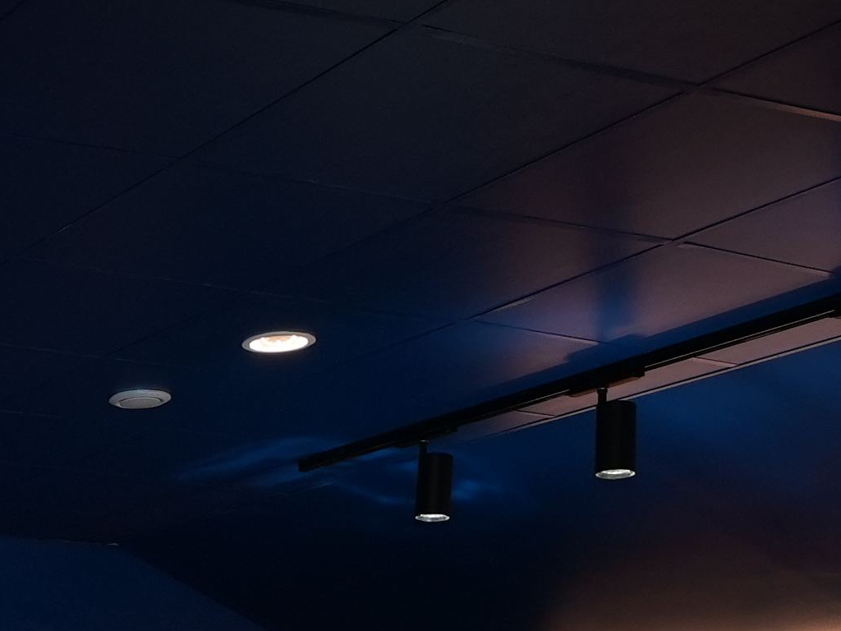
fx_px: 1919
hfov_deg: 22.1
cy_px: 800
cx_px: -265
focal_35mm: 79
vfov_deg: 17.6
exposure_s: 1/200
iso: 640
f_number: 3.2
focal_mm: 12
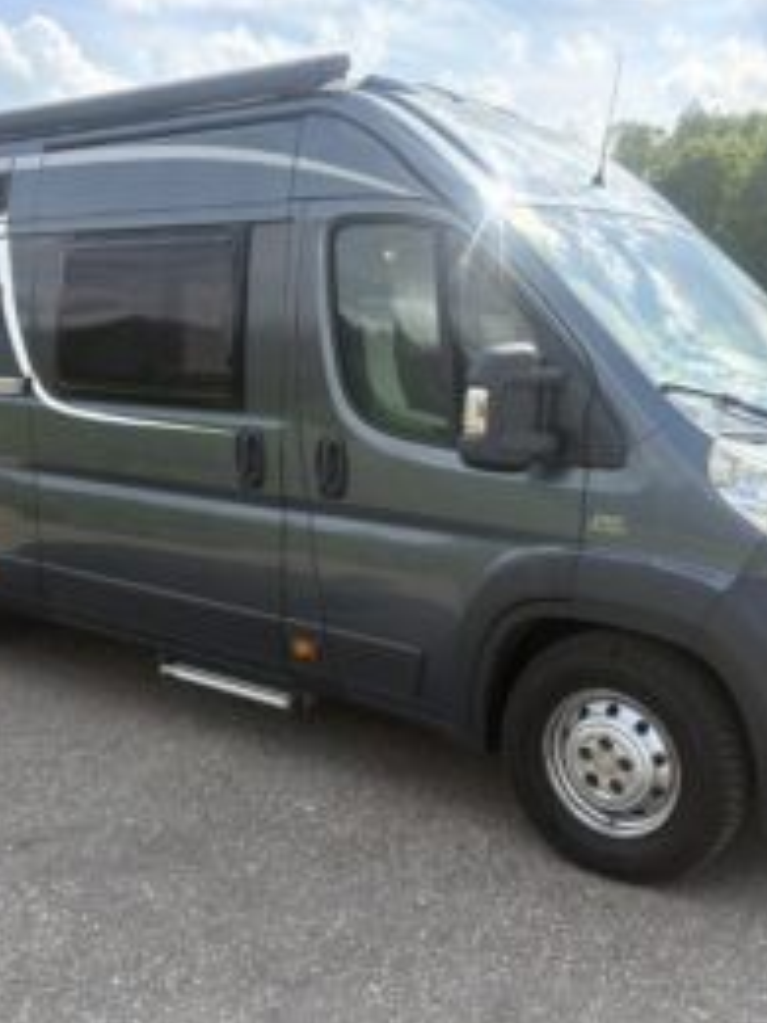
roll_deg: +1.8
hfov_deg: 39.6
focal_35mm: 36
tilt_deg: -9.5
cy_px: 500
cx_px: 405
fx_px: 1064
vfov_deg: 51.3
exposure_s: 1/2865
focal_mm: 5.96
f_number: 1.6
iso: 64
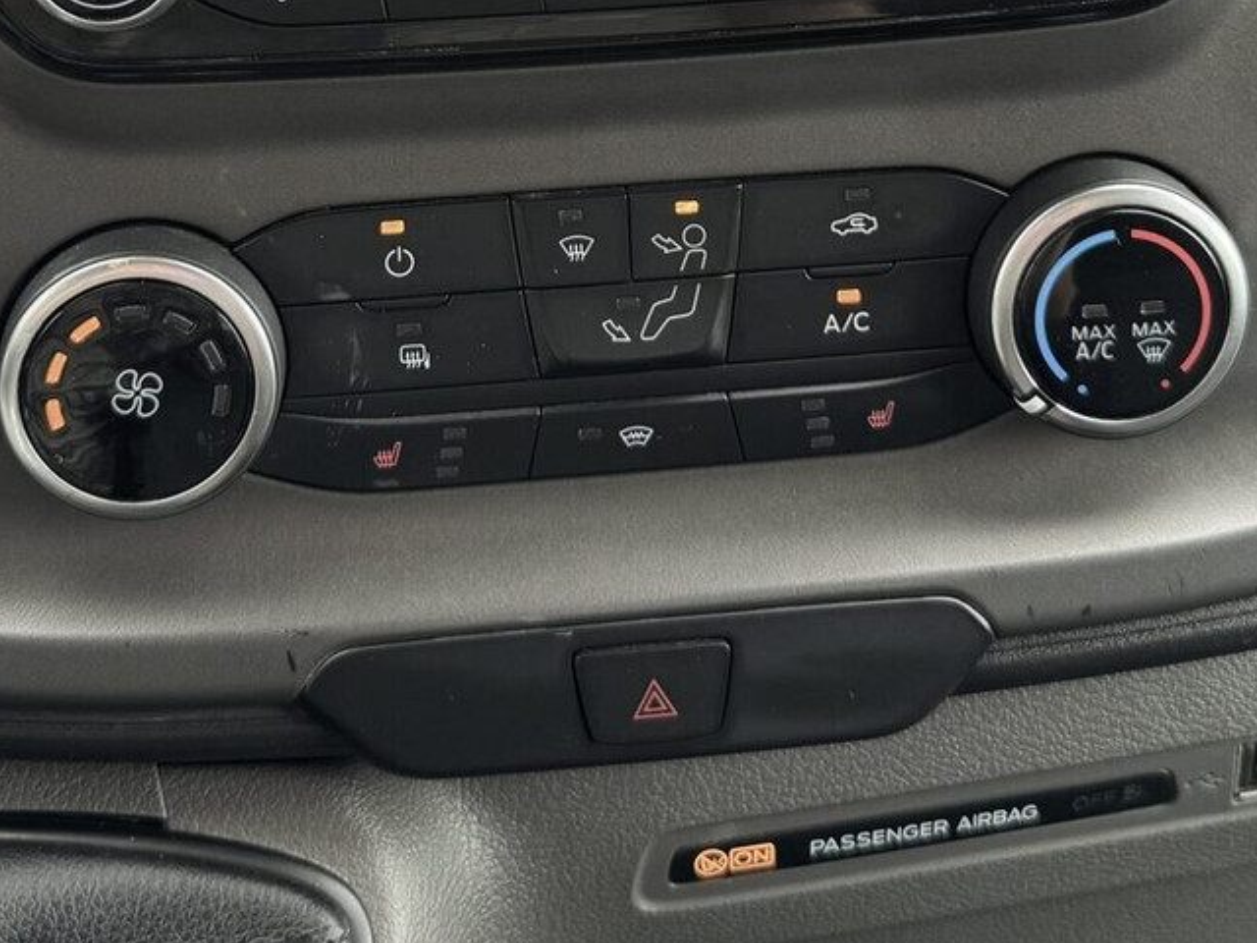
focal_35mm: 60
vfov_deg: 22.7
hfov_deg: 32.2
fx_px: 2179
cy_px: -159
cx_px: 577
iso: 100
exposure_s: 1/121
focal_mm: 6.76
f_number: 1.78
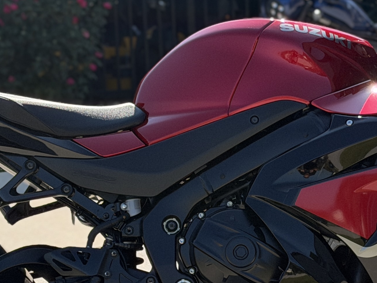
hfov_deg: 13.2
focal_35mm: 149
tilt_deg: -8.9
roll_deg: +2.4
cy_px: 261
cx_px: 243
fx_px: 1623
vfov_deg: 9.9
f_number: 1.78
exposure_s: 1/3096
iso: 80
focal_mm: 6.76
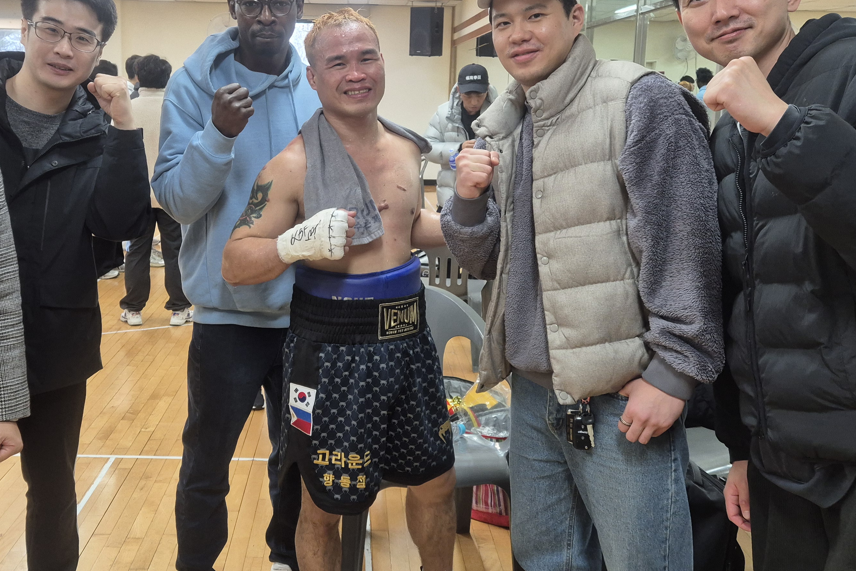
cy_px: 228
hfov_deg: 52.9
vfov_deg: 36.7
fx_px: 856
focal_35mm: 36
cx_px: 360
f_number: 1.8
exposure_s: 1/120
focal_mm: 5.4
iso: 200
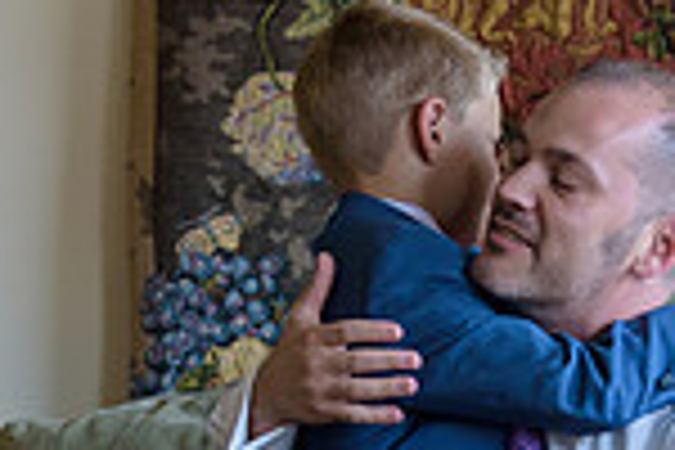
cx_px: 504
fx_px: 2531
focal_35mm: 135
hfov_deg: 15.1
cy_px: 578
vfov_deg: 10.0
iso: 800
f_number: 3.2
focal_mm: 35
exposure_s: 1/125
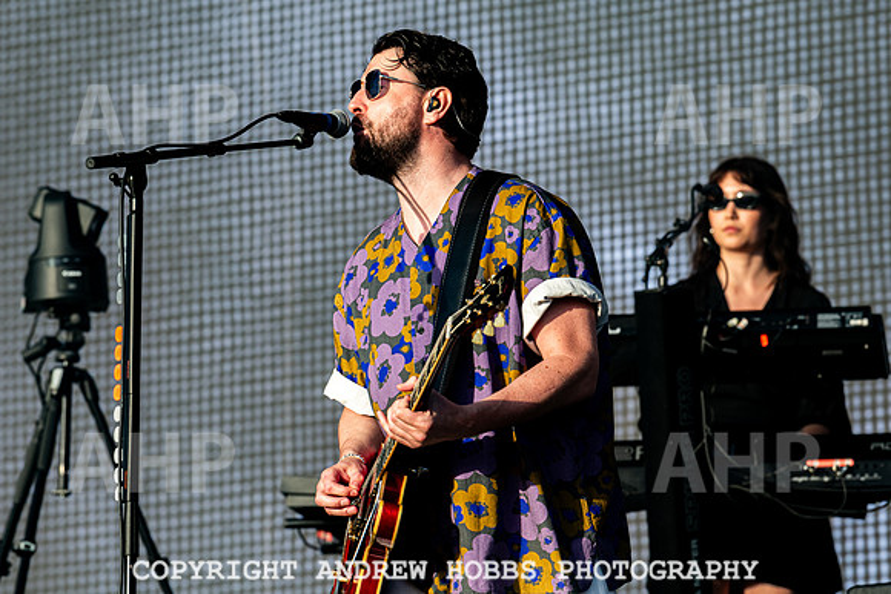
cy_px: 194
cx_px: 425
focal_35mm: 269
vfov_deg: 5.1
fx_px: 6666
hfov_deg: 7.6
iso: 320
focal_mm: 200
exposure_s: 1/1000
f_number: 5.6
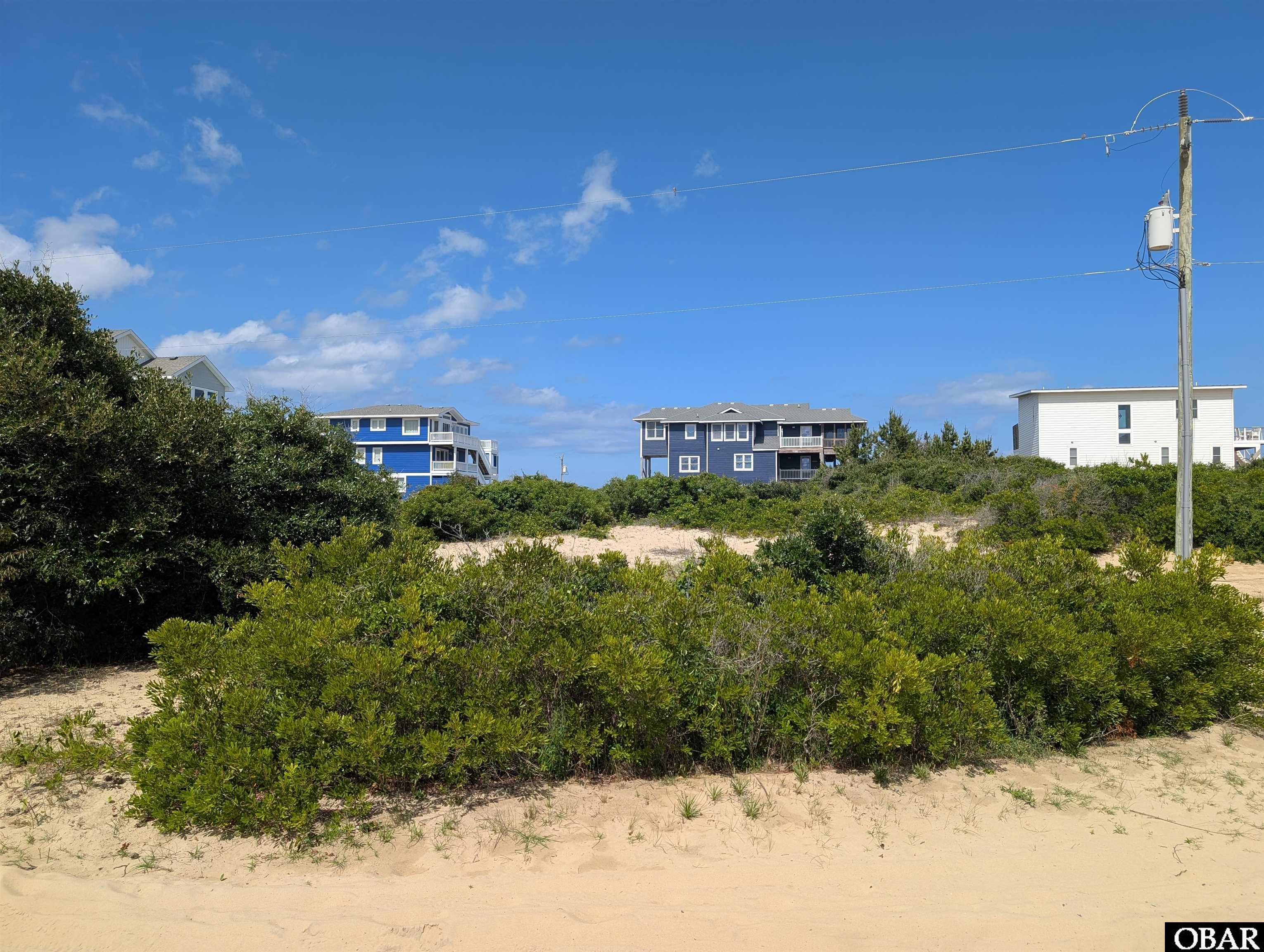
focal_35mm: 24
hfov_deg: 71.5
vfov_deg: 56.9
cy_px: 476
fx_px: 878
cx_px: 632
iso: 21
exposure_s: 1/1587
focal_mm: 6.9
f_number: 1.68
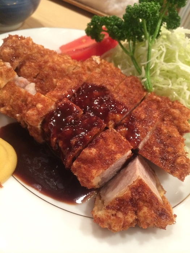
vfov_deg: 60.0
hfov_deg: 46.8
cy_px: 126
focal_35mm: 30
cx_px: 95
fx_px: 220
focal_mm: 4.12
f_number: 2.2
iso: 200
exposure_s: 1/30
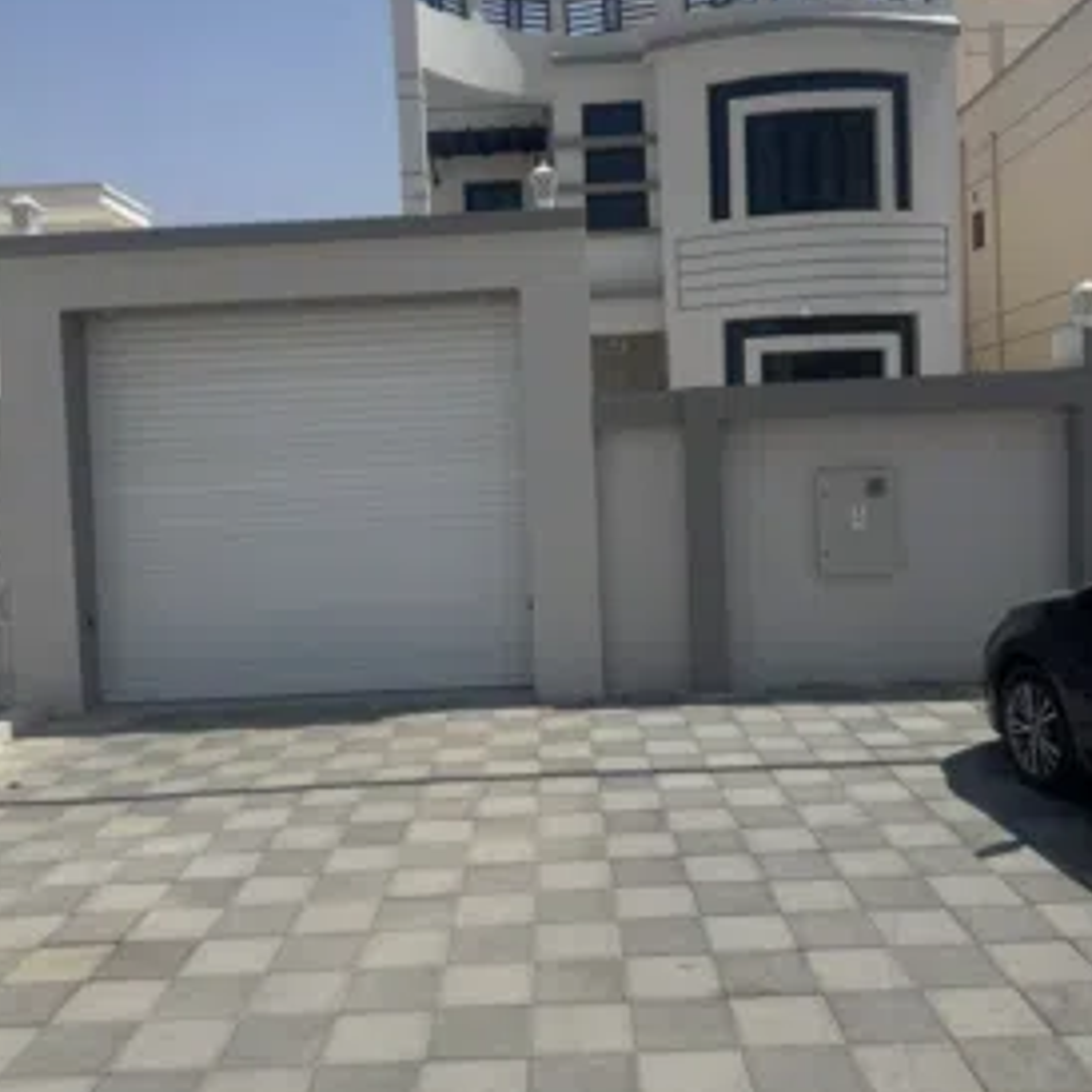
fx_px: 1106
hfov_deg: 52.5
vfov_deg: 52.5
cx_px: 550
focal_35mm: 31
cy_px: 514
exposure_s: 1/9009
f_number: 1.78
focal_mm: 6.76
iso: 80
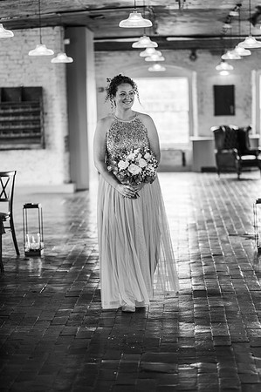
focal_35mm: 85
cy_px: 196
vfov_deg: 23.9
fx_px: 926
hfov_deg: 16.0
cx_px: 130
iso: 360
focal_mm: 85
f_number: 1.8
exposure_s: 1/200
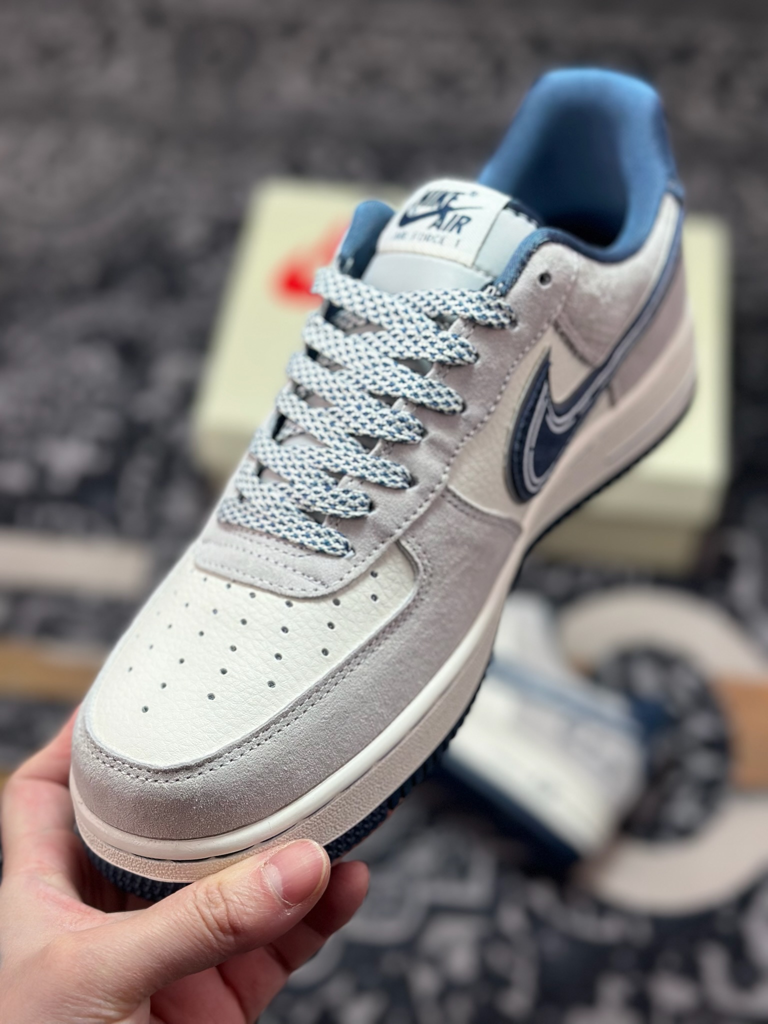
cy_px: 512
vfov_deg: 39.7
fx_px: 1420
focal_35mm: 48
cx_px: 384
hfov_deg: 30.3
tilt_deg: -54.6
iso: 80
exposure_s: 1/1171
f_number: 1.78
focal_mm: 6.86
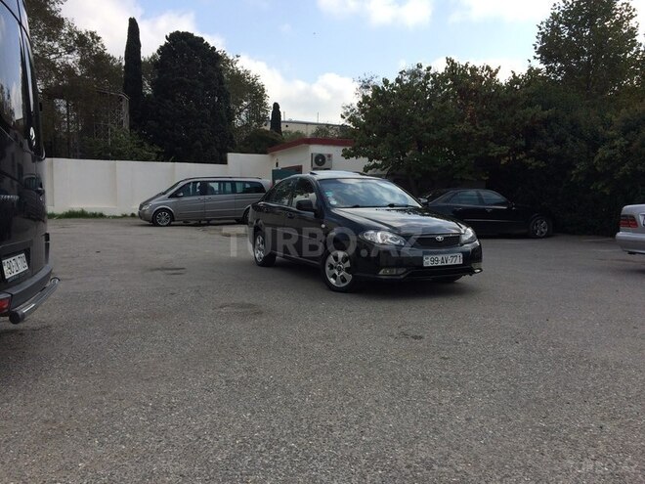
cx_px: 322
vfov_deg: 48.2
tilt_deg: -7.4
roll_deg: -0.5
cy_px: 242
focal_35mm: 29
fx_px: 540
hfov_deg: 61.7
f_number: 2.2
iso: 32
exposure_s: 1/1786
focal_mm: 4.15
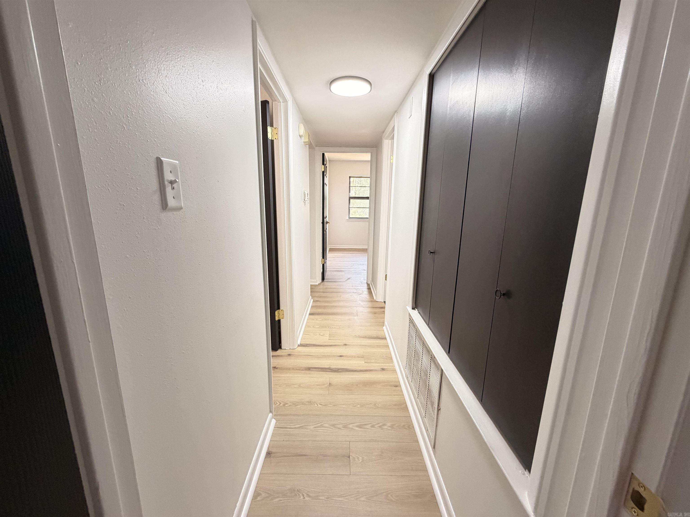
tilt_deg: -11.7
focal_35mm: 14
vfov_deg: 85.7
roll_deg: -0.6
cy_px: 258
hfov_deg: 102.1
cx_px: 345
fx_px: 279
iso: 320
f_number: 2.2
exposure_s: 1/118
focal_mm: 2.22
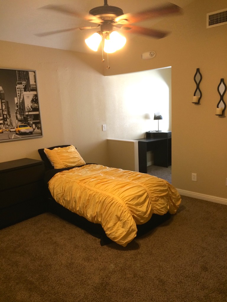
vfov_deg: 60.0
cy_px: 151
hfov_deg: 46.8
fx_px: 262
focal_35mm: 30
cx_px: 114
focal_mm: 4.12
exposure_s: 1/30
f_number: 2.2
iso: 100
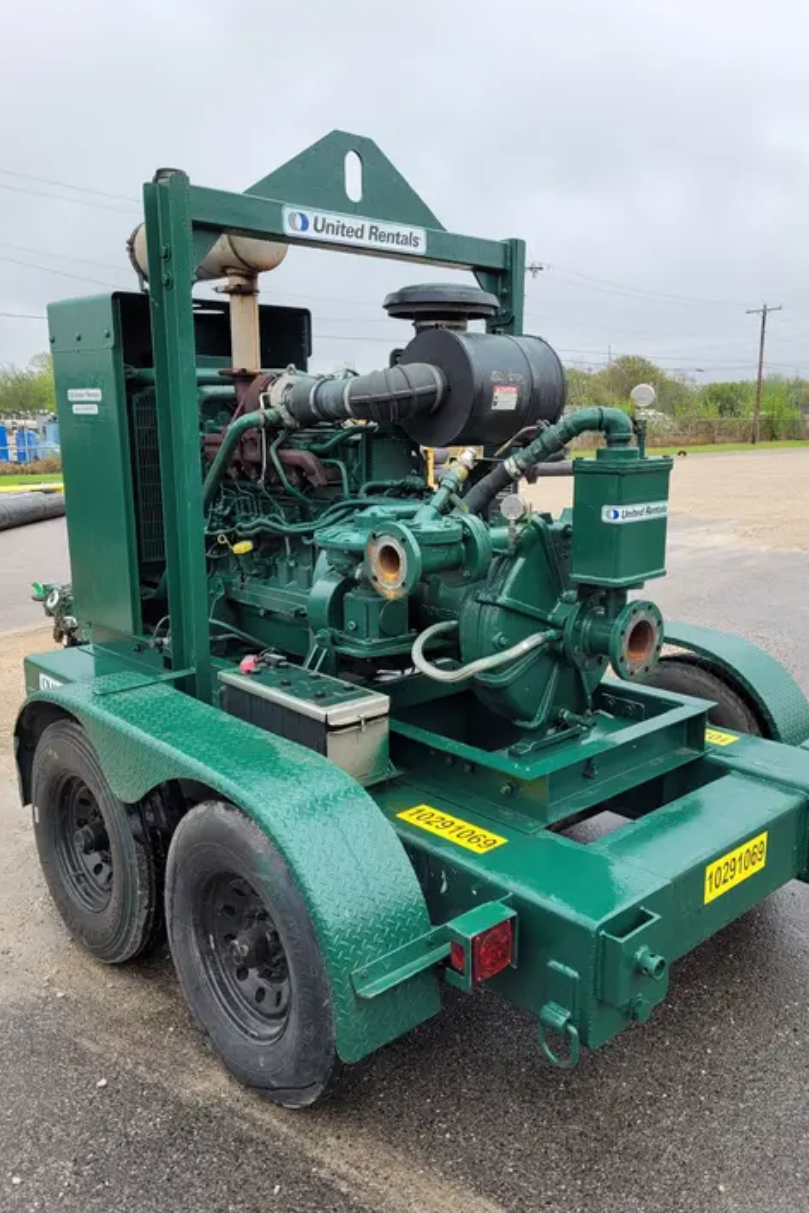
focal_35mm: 28
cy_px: 619
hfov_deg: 46.4
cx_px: 435
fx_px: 944
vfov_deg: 65.5
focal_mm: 5.4
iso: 40
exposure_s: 1/412
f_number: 1.8
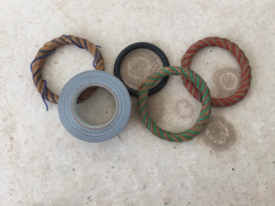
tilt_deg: -80.7
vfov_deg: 45.4
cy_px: 97
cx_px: 138
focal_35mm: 31
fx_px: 246
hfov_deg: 58.4
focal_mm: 4.15
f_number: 2.2
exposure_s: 1/384
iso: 32
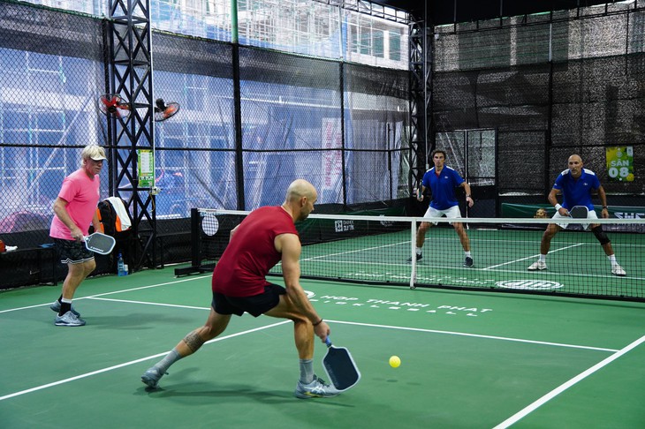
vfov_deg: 28.0
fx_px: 860
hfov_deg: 41.1
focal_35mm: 48
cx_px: 322
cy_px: 214
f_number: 2.8
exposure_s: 1/250
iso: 800
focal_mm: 32
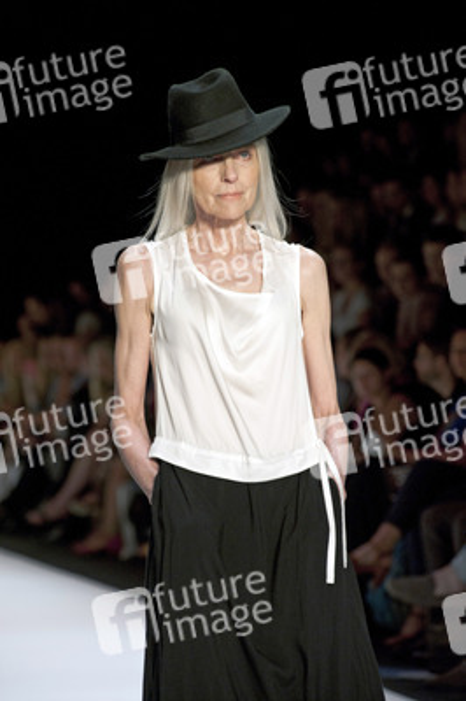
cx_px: 233
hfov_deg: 7.4
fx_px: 3598
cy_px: 350
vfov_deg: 11.1
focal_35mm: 185
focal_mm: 185
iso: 1600
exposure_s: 1/250
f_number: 7.1
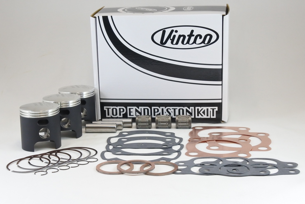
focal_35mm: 57
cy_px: 102
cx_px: 152
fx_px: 483
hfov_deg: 35.0
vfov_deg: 23.8
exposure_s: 1/125
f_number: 4.8
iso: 640
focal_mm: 21.4
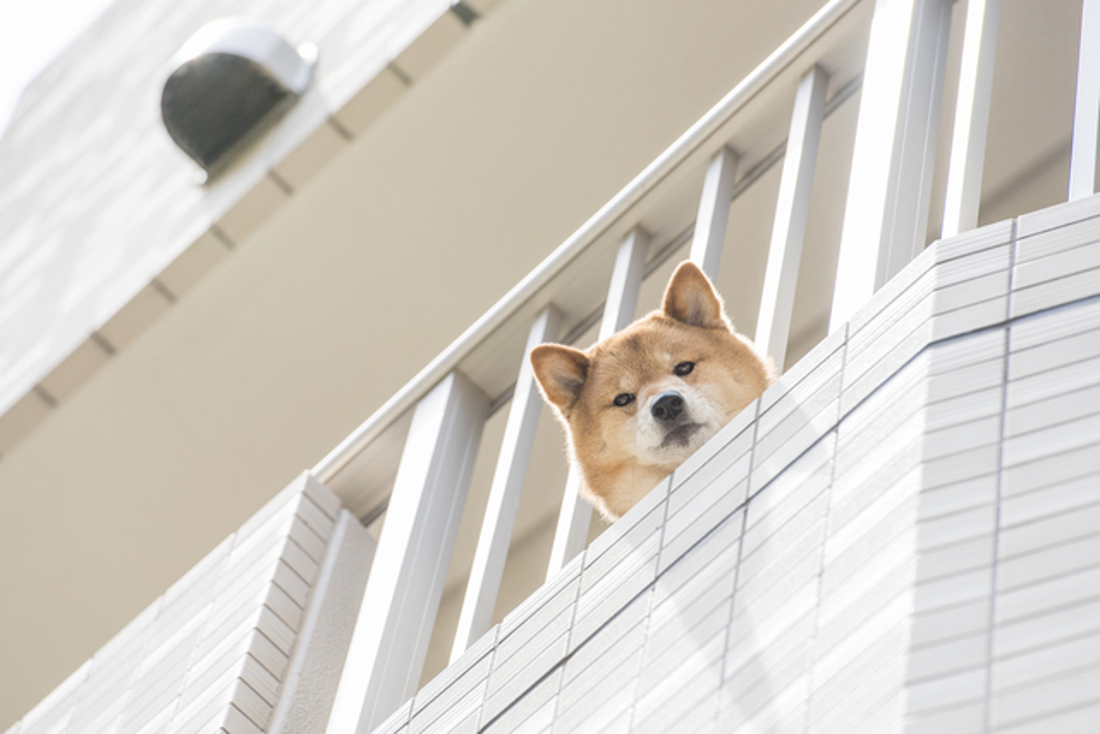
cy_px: 367
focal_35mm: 200
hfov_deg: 10.3
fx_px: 6112
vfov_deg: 6.9
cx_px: 550
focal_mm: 200
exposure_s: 1/800
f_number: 5.6
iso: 400
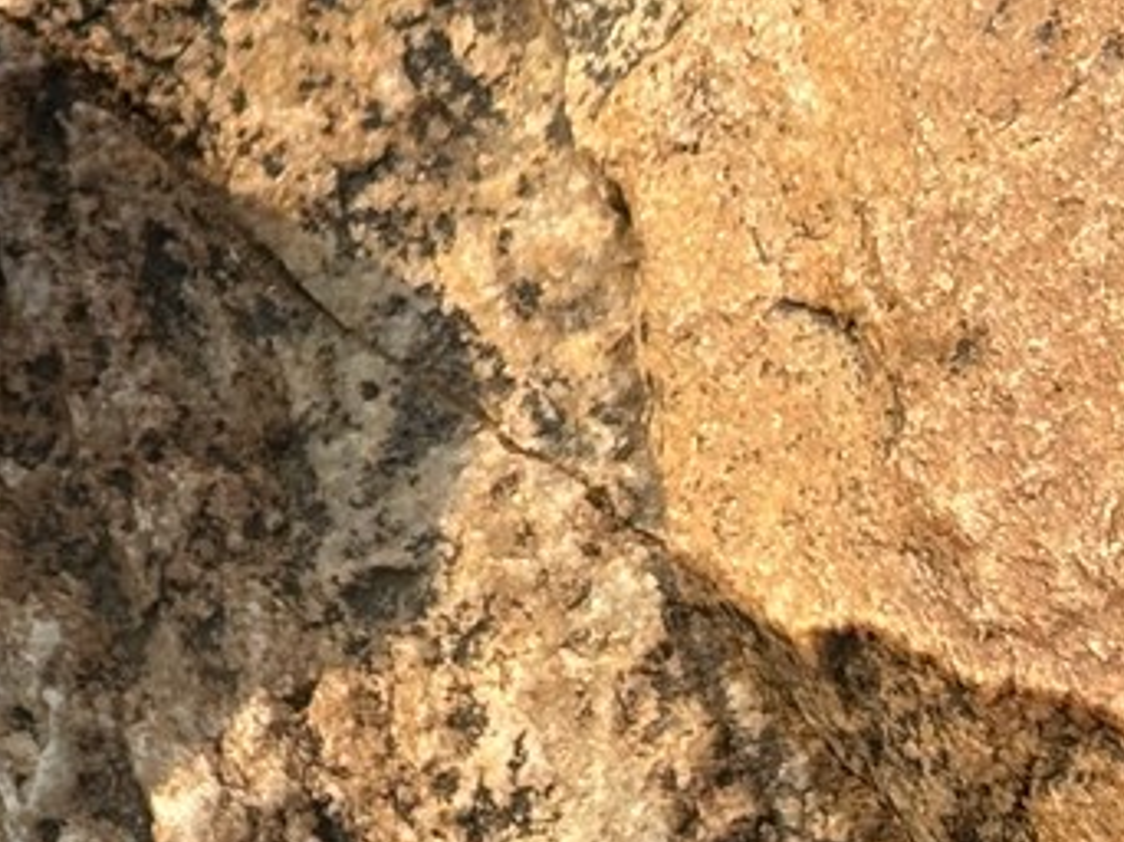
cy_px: 10
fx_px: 7106
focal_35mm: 219
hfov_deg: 8.6
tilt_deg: -51.9
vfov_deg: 6.8
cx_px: -1002
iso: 40
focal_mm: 5.96
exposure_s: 1/1812
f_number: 1.6
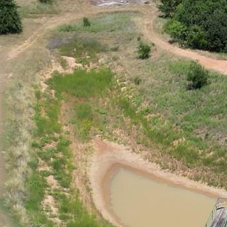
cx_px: 223
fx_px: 957
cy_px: 232
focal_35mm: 129
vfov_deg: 13.3
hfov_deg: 13.4
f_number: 1.7
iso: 150
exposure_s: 1/4000
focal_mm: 6.72
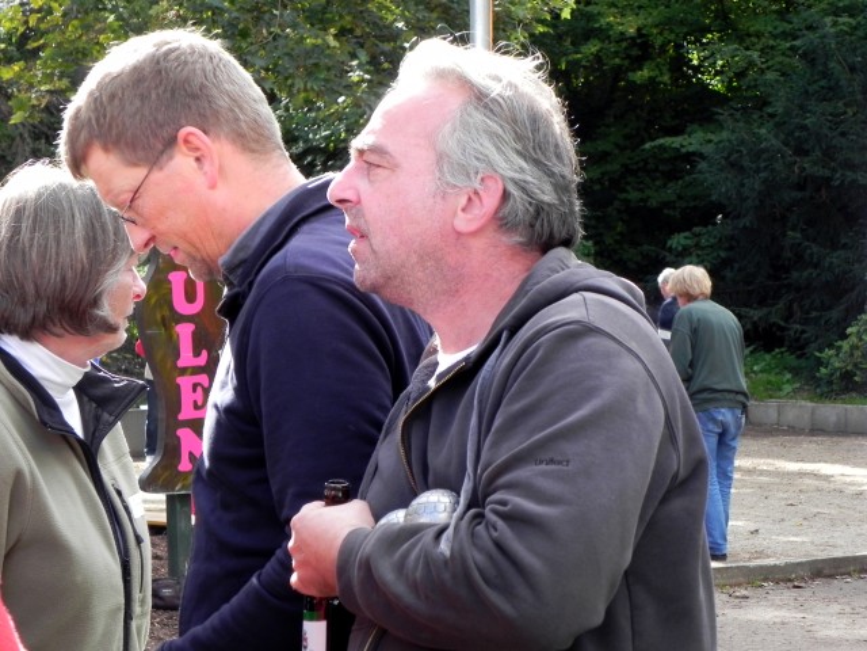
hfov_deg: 16.8
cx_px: 434
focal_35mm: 117
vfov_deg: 12.7
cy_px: 326
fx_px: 2930
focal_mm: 20.8
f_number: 4
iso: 160
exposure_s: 1/118
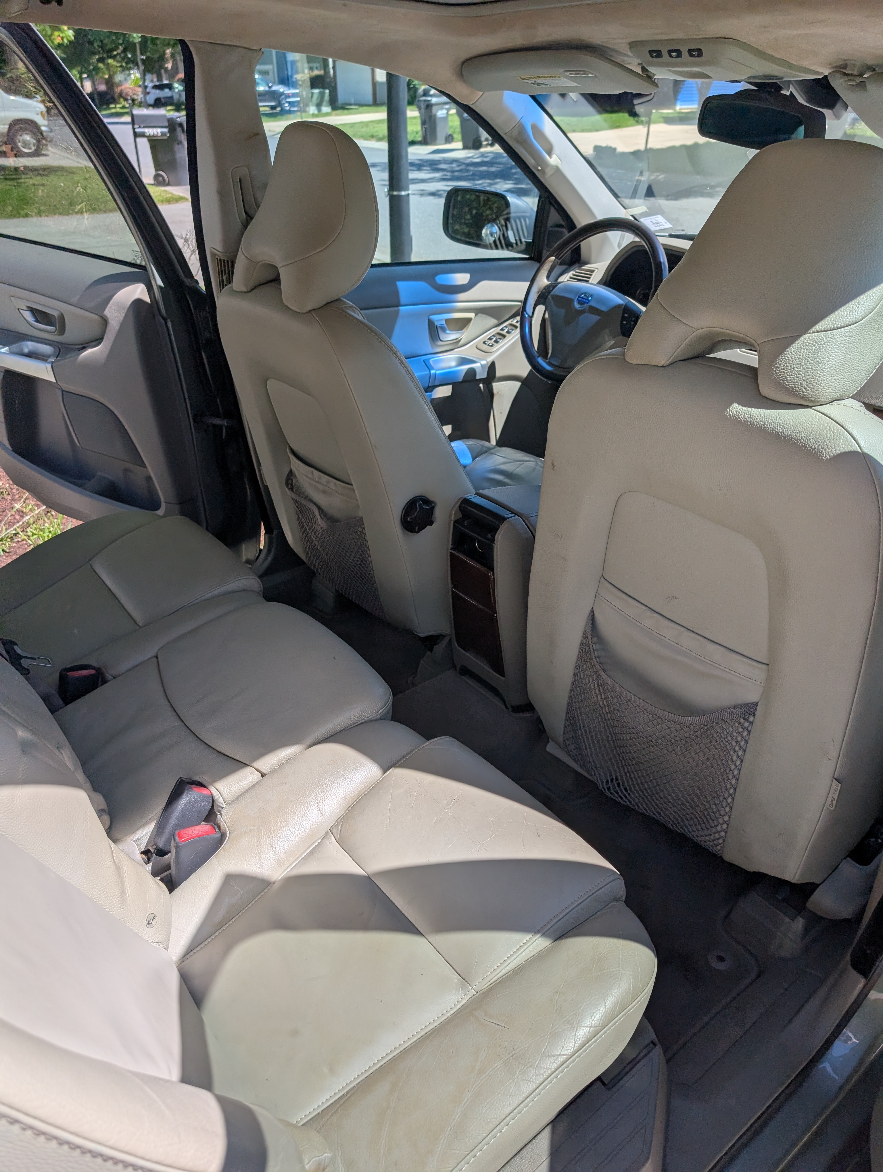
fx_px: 814
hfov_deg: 56.9
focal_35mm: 24
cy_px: 586
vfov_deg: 71.5
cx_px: 442
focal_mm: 6.9
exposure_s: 1/7576
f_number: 1.68
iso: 22
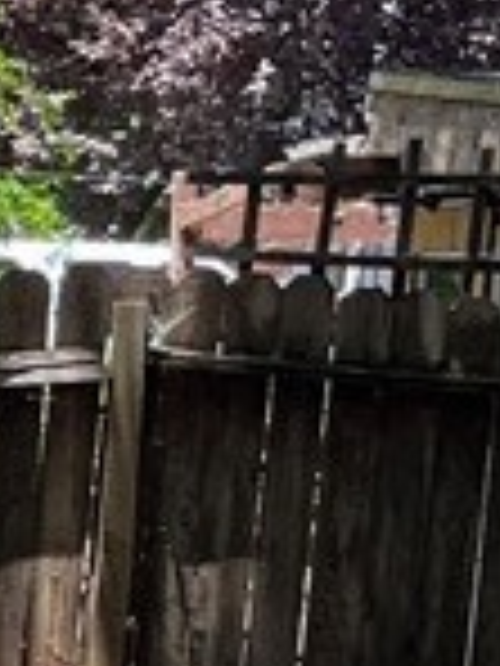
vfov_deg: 10.6
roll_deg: -1.3
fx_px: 3467
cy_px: 1022
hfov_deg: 7.5
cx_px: -887
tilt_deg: -9.0
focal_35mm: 180
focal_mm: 5.1
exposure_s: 1/766
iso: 50
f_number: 1.6
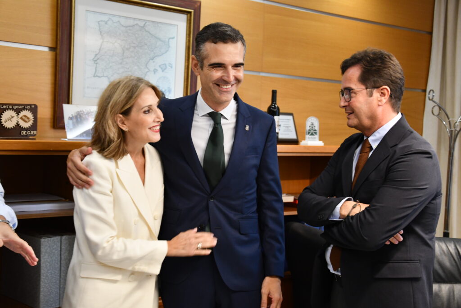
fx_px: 666
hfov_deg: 38.2
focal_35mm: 52
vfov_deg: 26.0
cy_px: 154
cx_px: 230
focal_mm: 35
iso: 2000
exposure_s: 1/125
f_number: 4.5
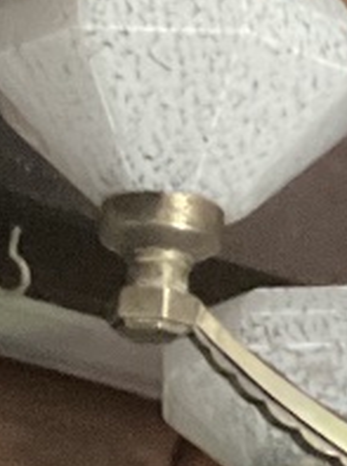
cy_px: 173
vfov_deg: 11.2
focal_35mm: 177
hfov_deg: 7.6
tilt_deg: +25.0
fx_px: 2373
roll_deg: -0.3
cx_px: 904
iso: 500
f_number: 1.8
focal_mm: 3
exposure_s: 1/30
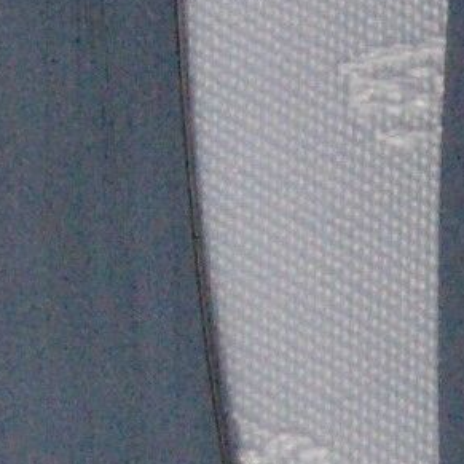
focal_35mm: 342
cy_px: 1621
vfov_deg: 4.8
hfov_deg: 5.0
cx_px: 870
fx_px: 5186
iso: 1600
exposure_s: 1/1000
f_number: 16
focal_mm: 26
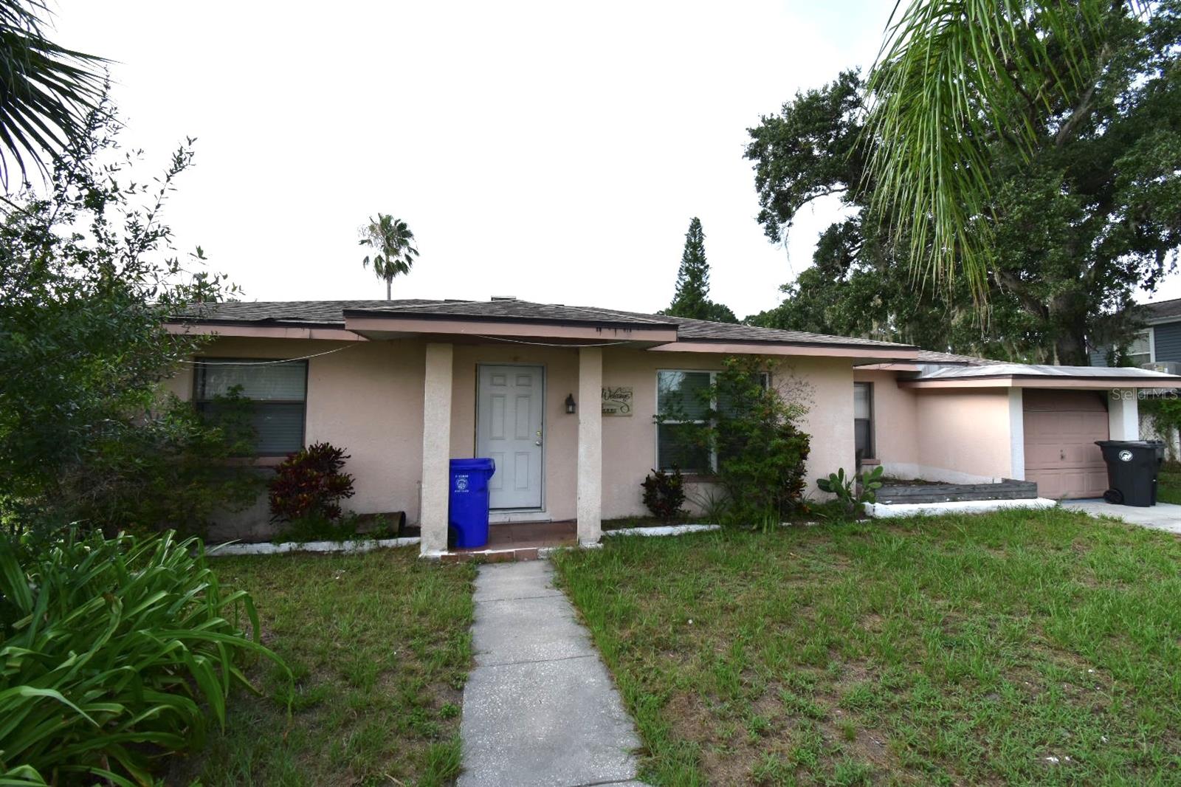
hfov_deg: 100.4
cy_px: 394
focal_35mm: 15
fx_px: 492
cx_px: 590
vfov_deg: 77.3
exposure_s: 1/250
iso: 400
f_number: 10
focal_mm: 10
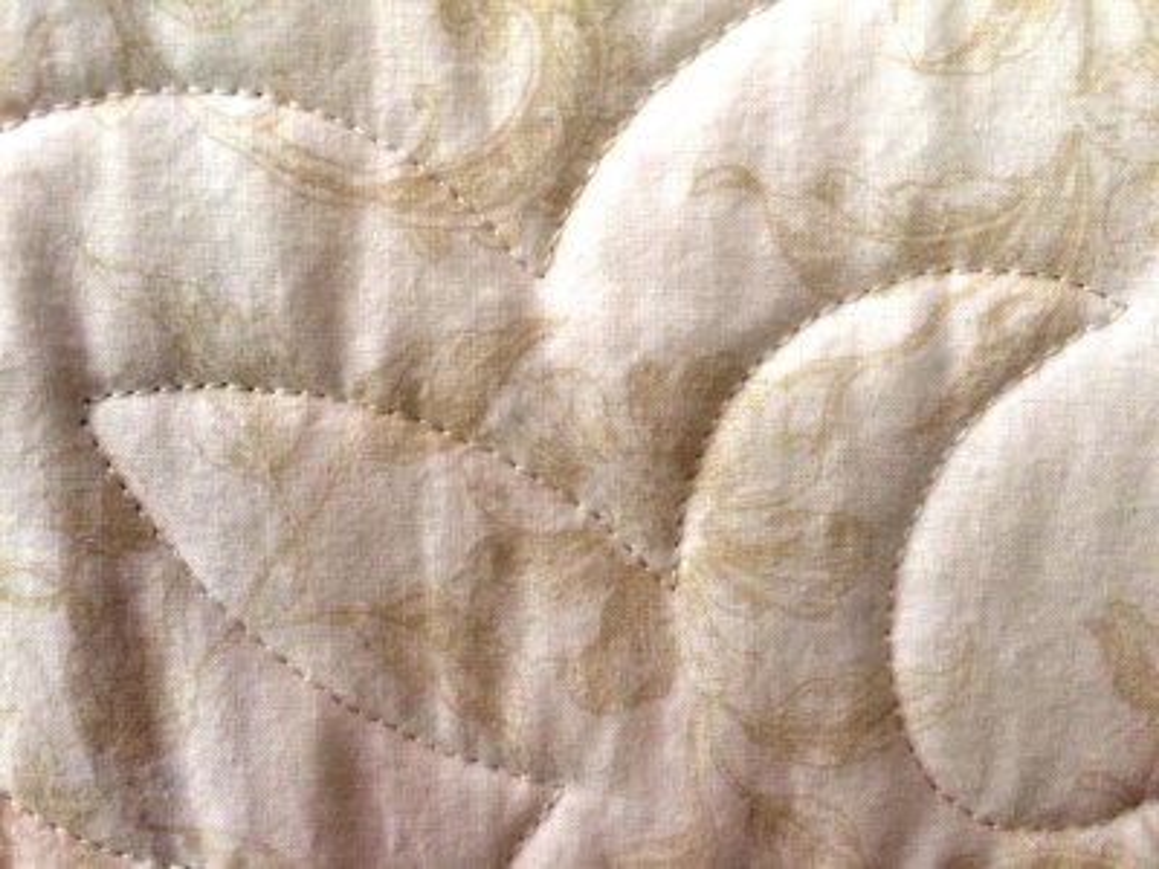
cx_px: 580
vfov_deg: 48.2
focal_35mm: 29
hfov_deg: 61.7
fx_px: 971
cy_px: 434
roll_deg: -1.4
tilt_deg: -8.4
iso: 320
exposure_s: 1/15
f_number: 2.2
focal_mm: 4.15
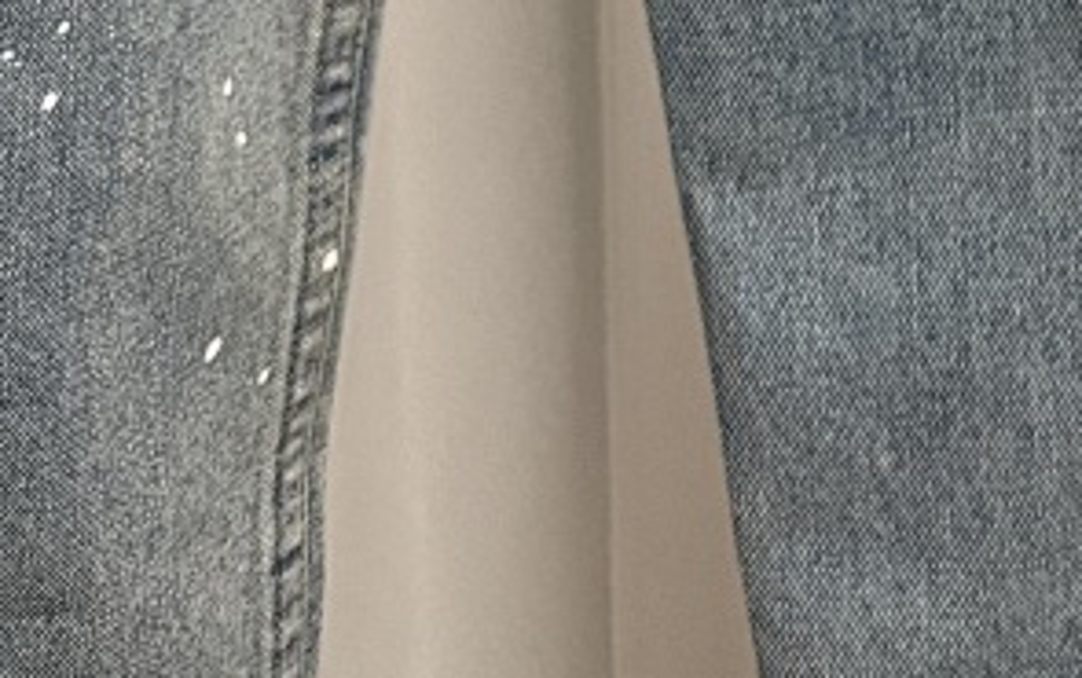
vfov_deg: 11.4
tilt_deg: -12.2
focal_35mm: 93
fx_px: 2745
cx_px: 1412
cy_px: -1012
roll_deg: -3.0
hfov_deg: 20.4
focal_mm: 6.76
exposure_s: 1/60
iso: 800
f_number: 1.78
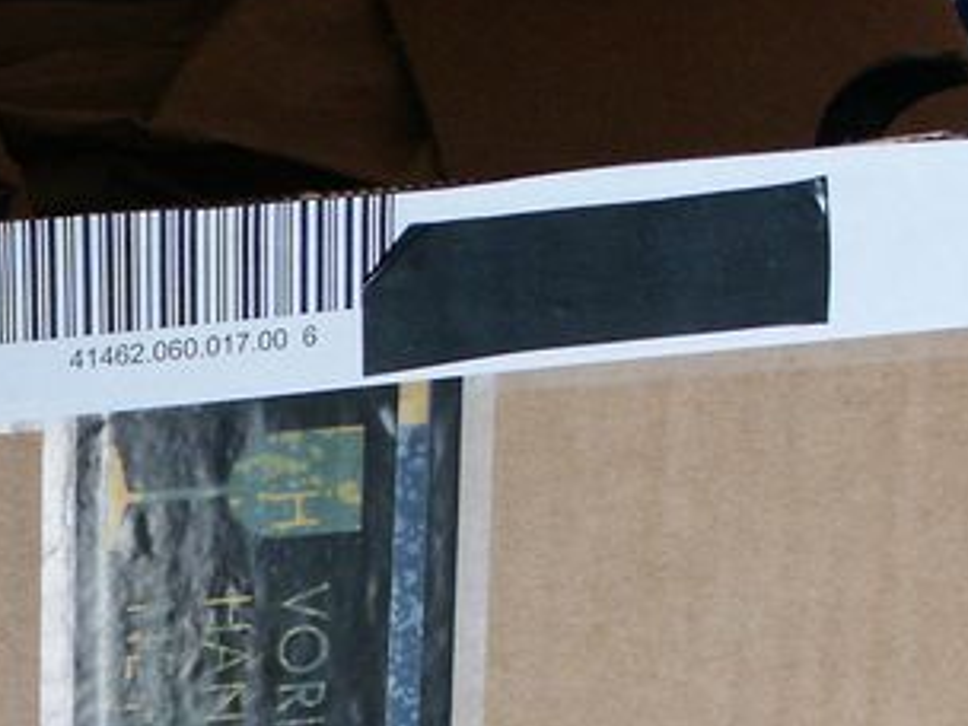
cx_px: -45
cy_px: 632
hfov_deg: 12.9
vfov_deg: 9.8
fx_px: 4223
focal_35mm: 151
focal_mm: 13.32
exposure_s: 1/45
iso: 200
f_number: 3.5
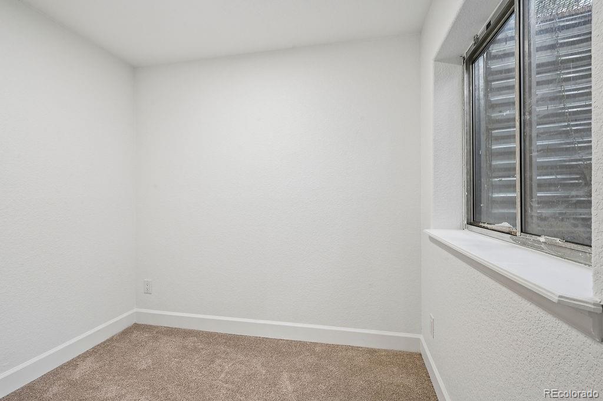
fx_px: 268
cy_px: 200
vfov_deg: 73.7
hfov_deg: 96.8
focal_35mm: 16
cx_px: 302
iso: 400
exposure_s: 1/15
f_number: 10
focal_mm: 16
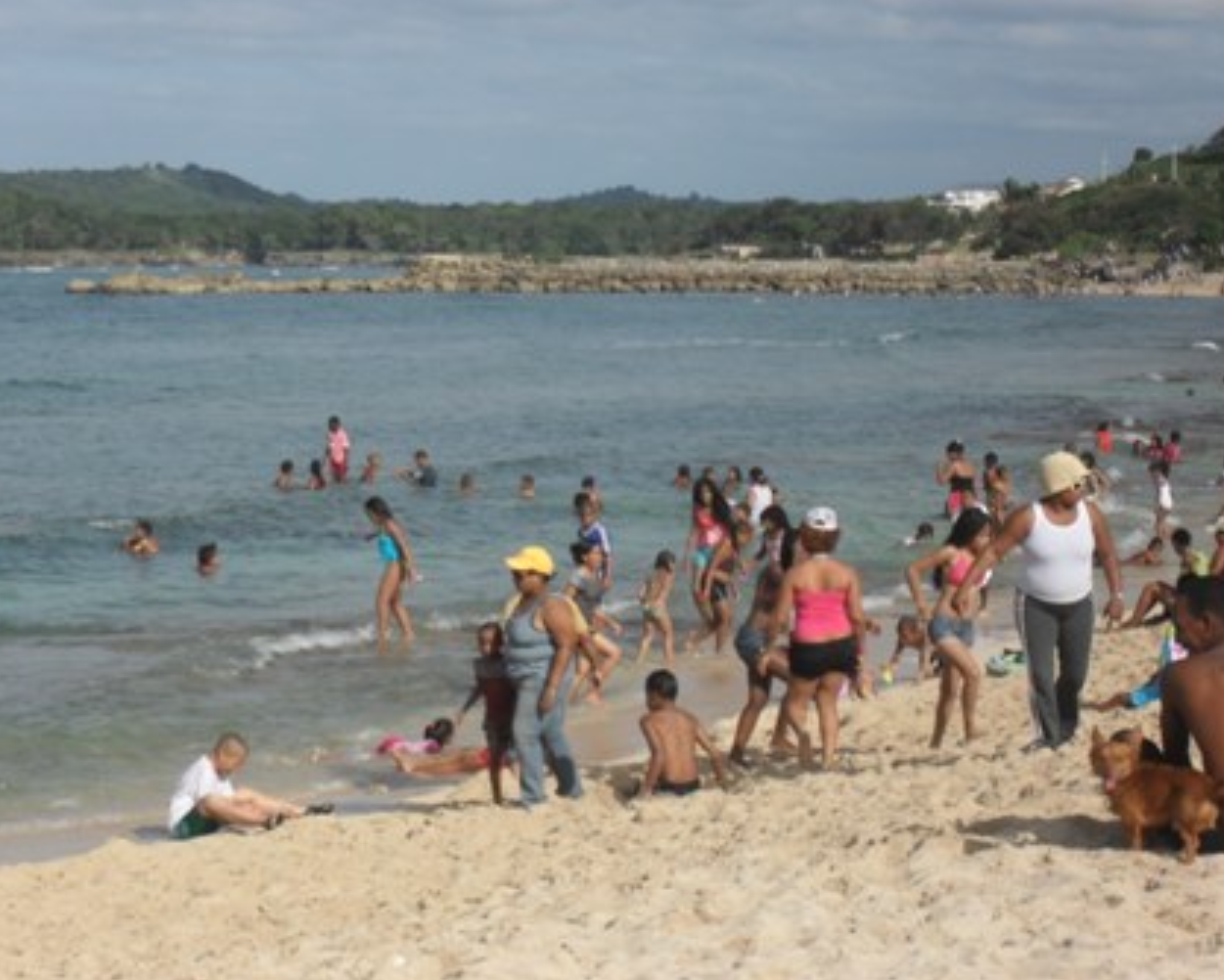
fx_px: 3987
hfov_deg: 17.5
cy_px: 490
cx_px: 581
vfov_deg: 14.0
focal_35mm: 110
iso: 100
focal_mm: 18.6
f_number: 5.2
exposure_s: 1/750
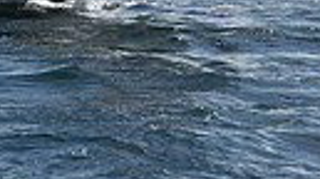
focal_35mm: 449
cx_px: 73
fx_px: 3803
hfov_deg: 4.8
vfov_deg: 2.6
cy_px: -467
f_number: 9
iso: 250
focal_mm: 95
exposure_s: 1/1600
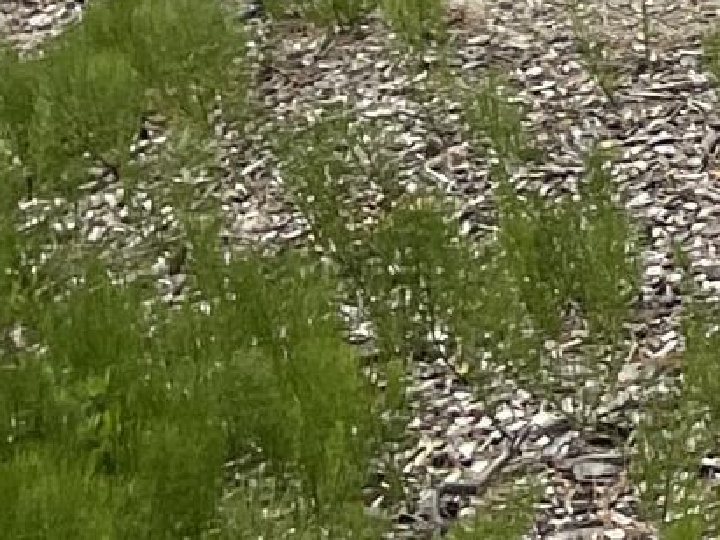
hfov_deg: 9.3
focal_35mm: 190
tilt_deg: +15.9
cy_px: -1357
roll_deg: -1.2
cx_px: 1769
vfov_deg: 6.7
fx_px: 3951
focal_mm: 4.2
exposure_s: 1/6135
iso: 32
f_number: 1.6
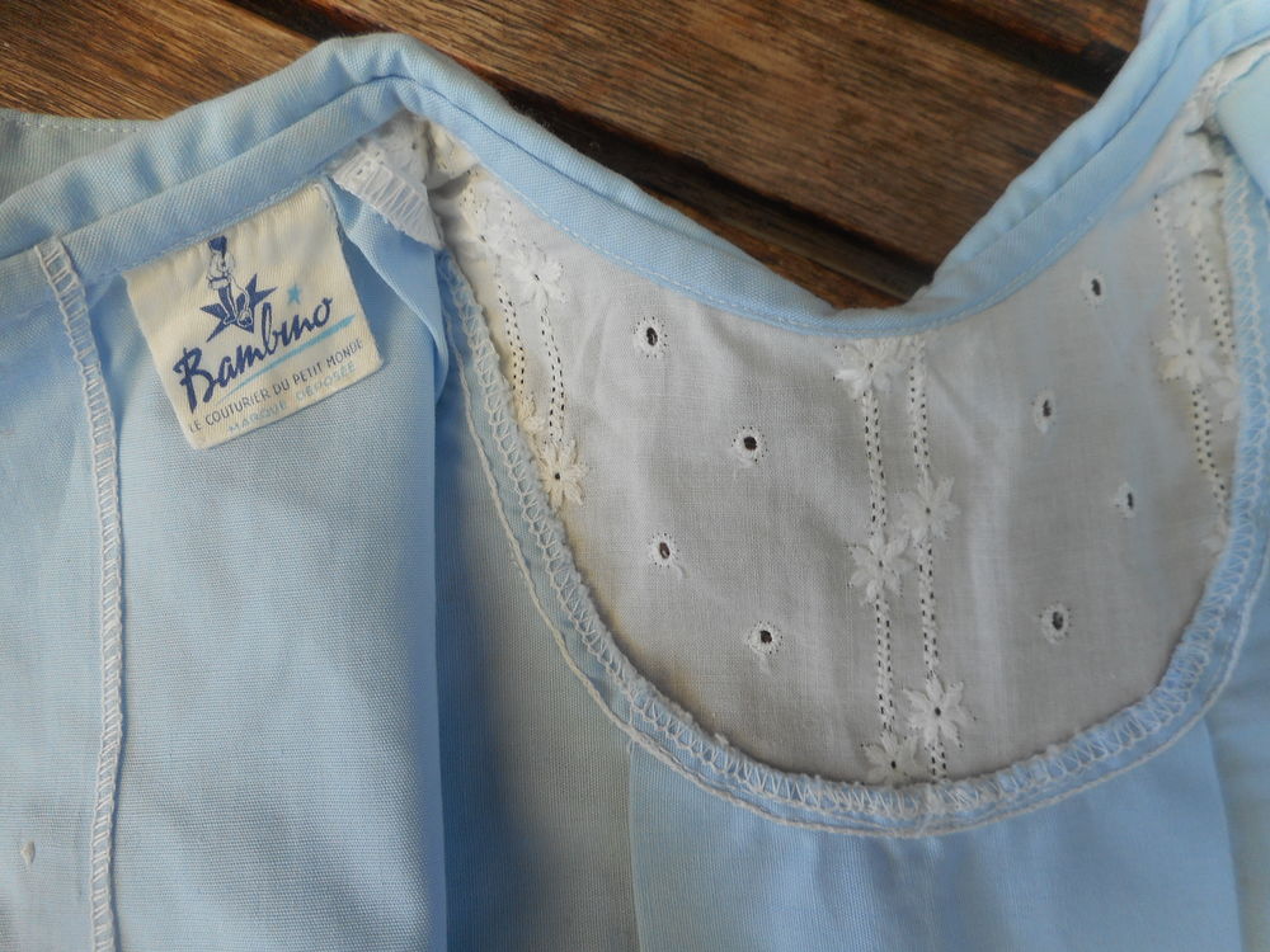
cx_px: 635
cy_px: 476
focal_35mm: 25
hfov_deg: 69.4
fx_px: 917
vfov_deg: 54.9
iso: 80
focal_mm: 4.5
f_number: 3.7
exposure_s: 1/50
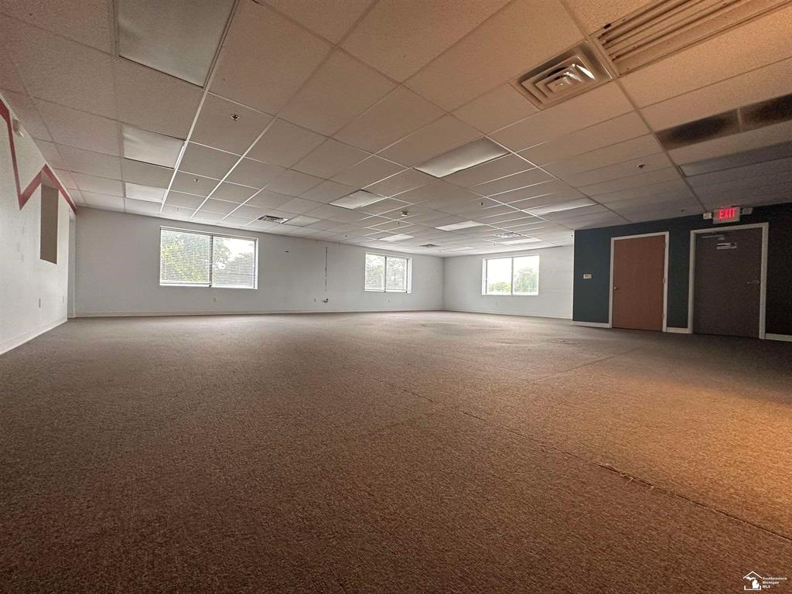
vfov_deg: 85.7
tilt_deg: -1.2
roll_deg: -1.6
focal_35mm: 14
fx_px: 320
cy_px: 297
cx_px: 396
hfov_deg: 102.1
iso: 200
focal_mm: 2.22
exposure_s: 1/120
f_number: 2.2
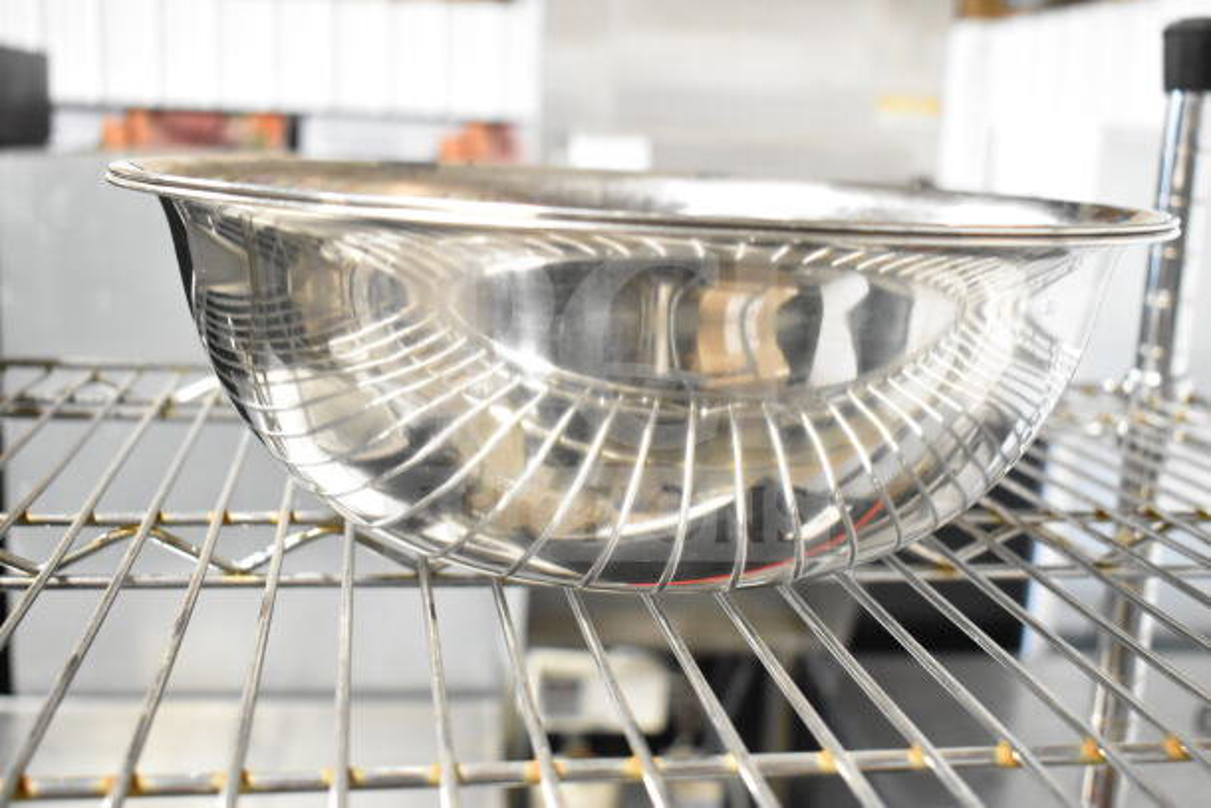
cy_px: 404
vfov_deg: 33.0
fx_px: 1363
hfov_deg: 47.9
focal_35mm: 40
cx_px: 606
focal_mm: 27
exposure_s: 1/40
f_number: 4
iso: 5000
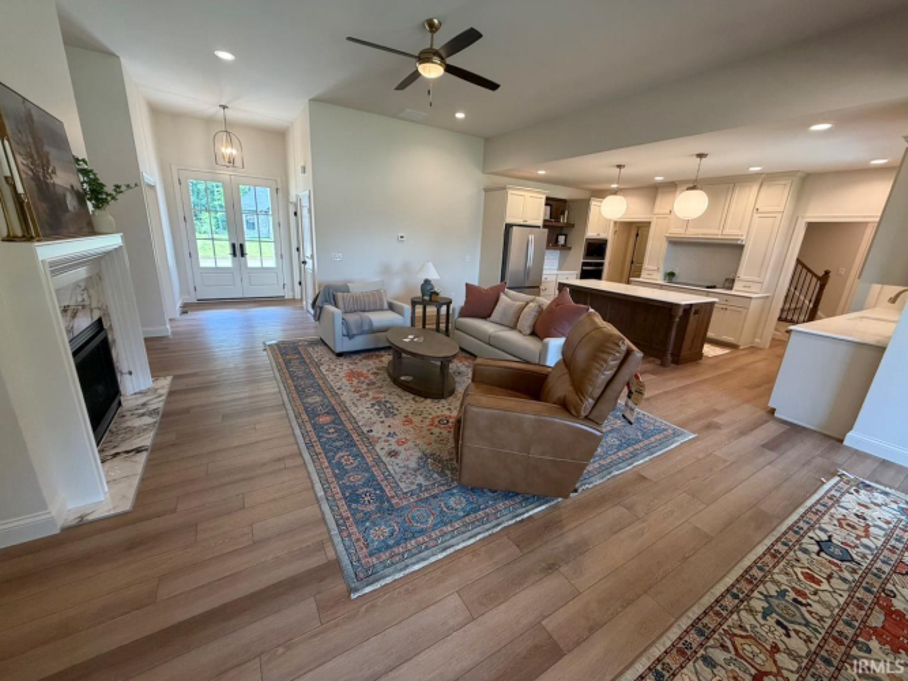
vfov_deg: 85.7
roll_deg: -3.6
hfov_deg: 102.1
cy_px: 340
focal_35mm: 14
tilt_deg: -18.0
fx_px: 367
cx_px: 454
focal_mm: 2.22
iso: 320
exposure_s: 1/120
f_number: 2.2
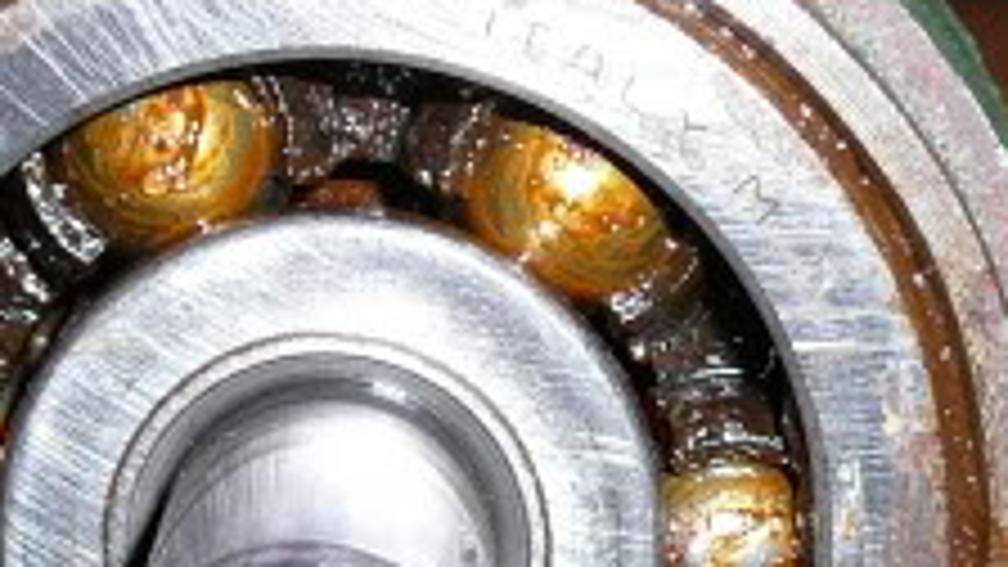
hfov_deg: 19.6
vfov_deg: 11.0
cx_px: 351
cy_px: 580
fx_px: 2913
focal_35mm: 109
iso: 80
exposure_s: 1/30
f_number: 2.8
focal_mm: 5.2
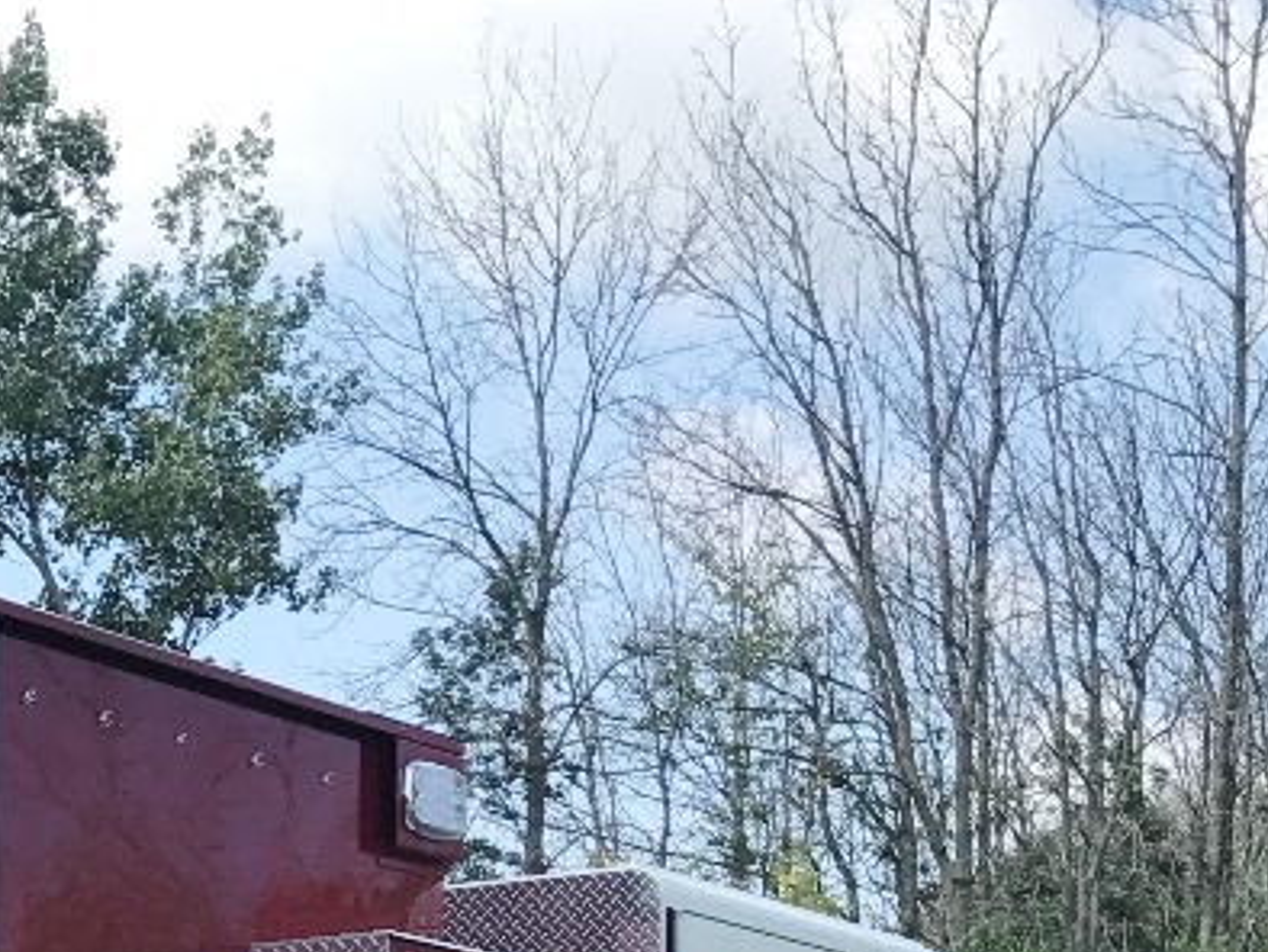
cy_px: 1515
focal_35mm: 97
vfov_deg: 14.1
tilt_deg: -0.5
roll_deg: -0.7
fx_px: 3555
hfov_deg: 18.0
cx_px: -642
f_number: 1.8
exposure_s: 1/1244
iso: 20
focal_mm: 3.99
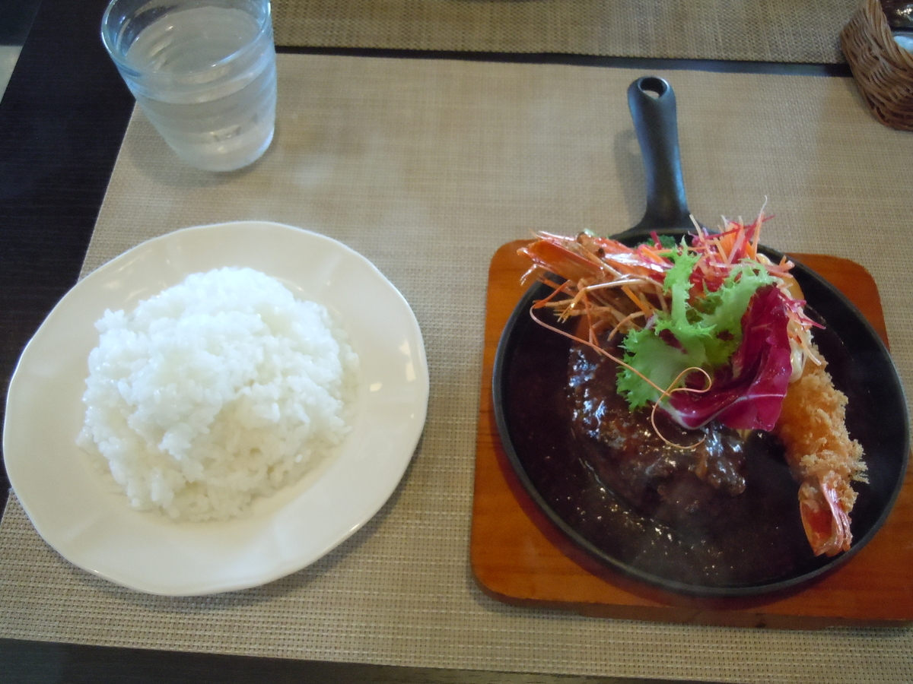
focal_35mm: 33
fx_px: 870
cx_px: 456
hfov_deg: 55.4
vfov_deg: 42.9
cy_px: 342
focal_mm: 5.9
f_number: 4
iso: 800
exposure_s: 1/30
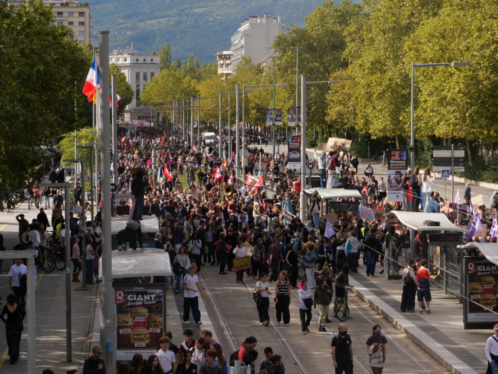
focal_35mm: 120
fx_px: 1726
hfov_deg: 16.4
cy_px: 187
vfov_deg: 12.3
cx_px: 249
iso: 200
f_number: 16
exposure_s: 1/125
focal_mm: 60
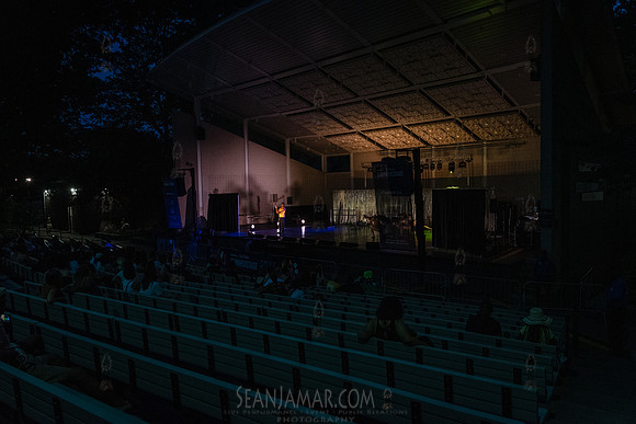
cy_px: 212
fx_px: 477
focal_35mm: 27
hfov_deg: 67.4
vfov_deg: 48.0
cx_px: 318
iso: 8000
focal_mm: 27
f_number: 3.5
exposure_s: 1/320
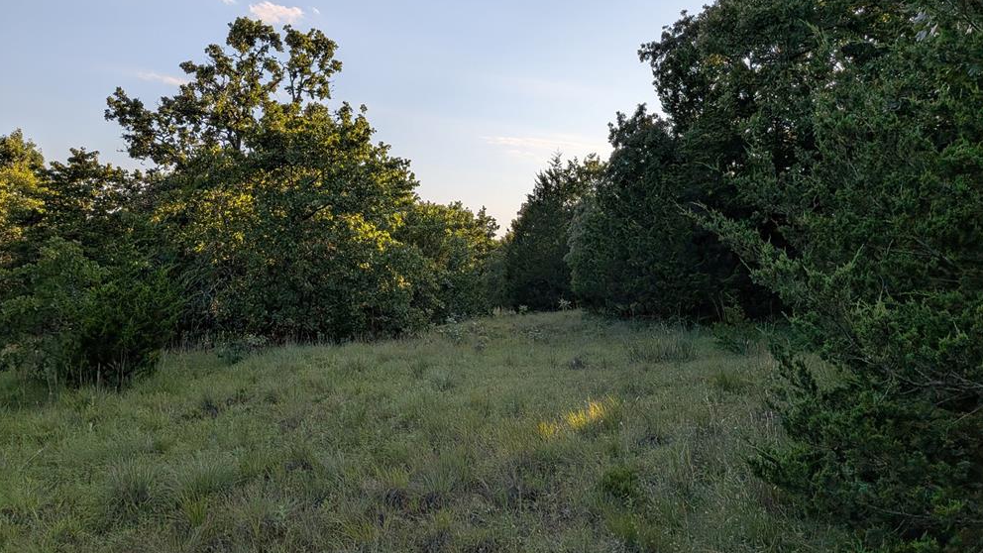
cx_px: 487
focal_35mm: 27
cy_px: 244
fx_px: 704
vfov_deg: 42.8
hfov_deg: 69.9
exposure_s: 1/1577
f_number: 1.7
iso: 30
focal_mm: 4.53
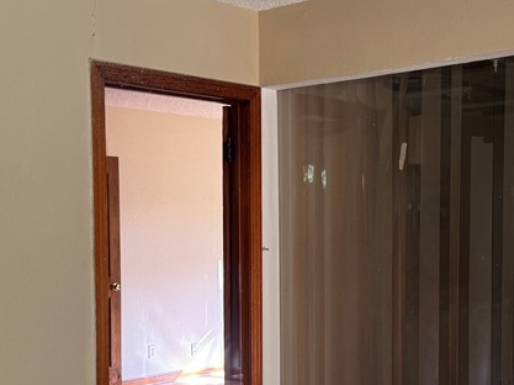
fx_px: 875
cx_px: 304
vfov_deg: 24.6
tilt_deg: -4.4
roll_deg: -0.4
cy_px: 274
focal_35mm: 59
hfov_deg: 32.6
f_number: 1.78
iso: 200
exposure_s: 1/120
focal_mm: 6.76
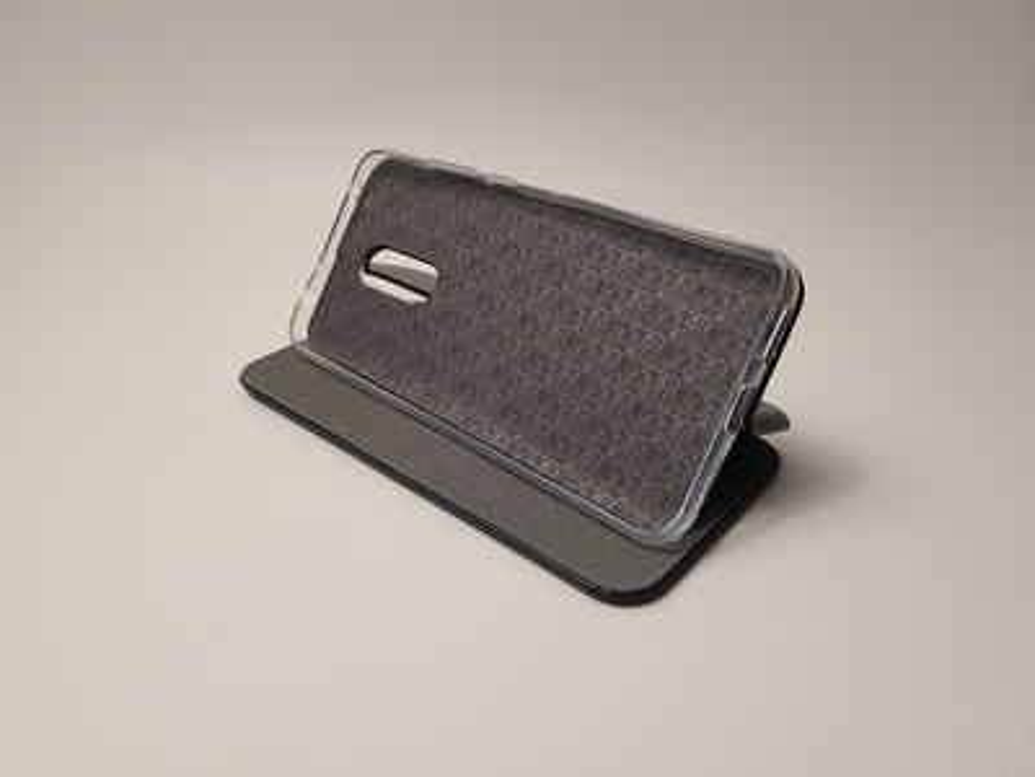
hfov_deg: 67.3
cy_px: 388
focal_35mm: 26
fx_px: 777
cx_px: 518
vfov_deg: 53.1
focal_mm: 5.4
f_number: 1.8
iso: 64
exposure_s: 1/100
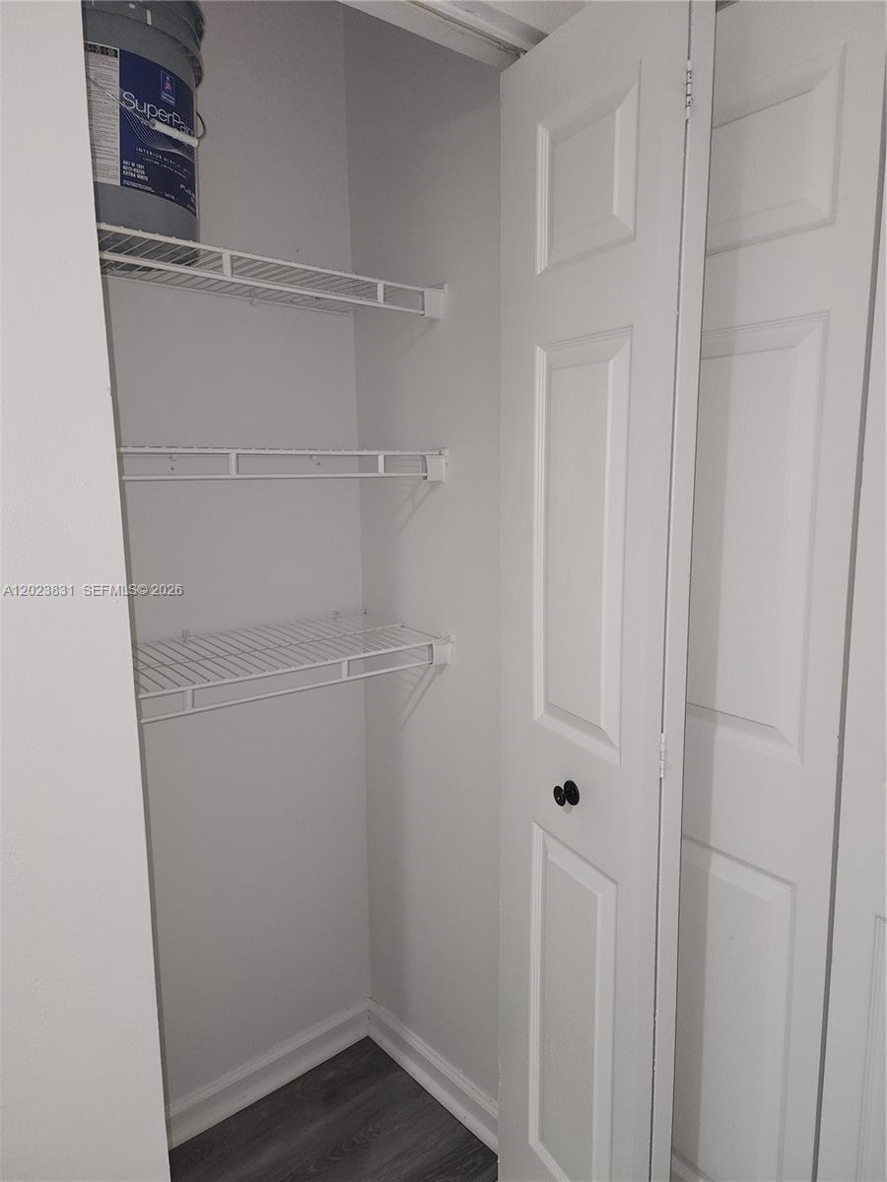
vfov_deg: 73.9
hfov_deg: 58.9
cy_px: 591
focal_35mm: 23
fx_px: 786
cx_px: 444
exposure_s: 1/60
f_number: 1.8
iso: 80
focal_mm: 6.4
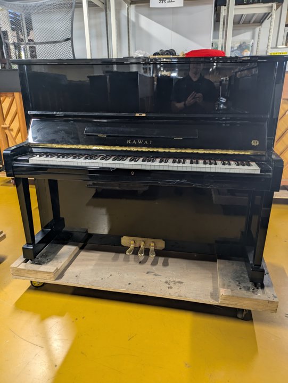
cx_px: 144
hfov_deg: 54.9
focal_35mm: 25
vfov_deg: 69.4
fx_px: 277
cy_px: 192
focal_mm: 5.43
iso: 228
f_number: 1.89
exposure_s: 1/24
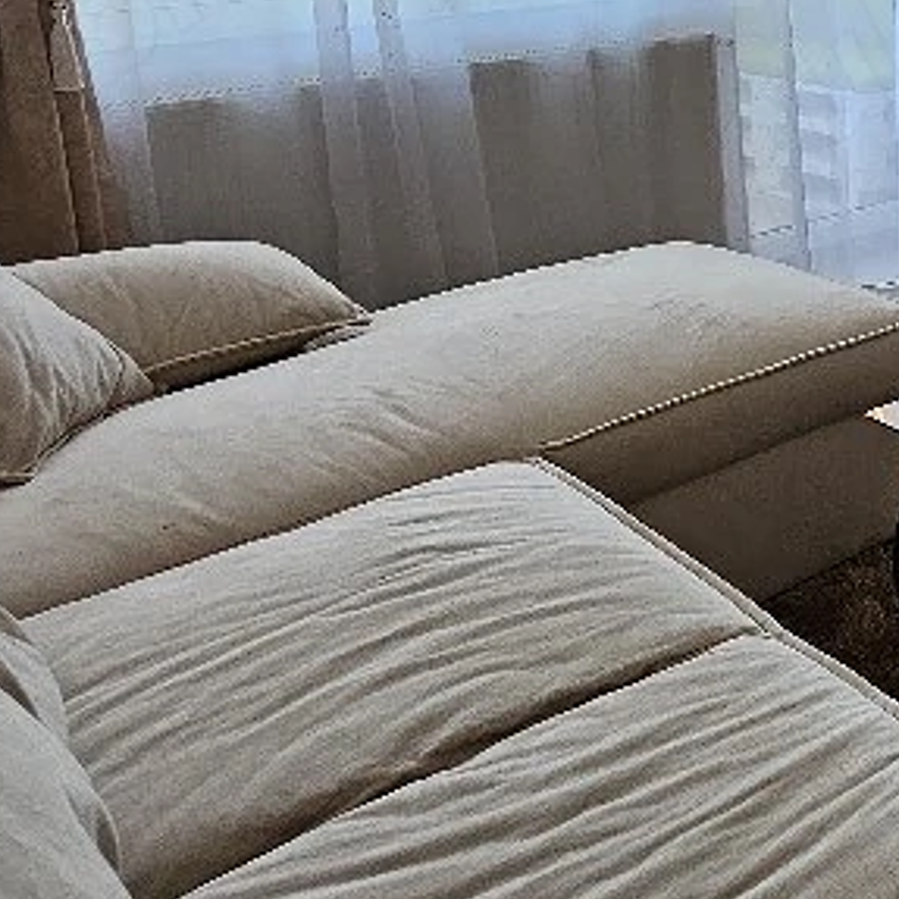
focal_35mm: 40
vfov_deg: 36.9
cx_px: 1244
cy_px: -28
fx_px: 1175
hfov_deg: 30.3
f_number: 2.2
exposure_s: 1/60.2
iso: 200
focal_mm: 2.2
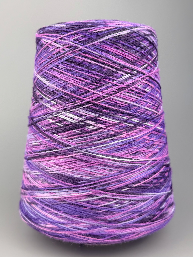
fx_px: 178
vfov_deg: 71.6
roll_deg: -0.1
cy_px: 128
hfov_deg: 56.8
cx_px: 96
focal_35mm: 24
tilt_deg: -5.8
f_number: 1.78
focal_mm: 6.76
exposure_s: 1/683
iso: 80
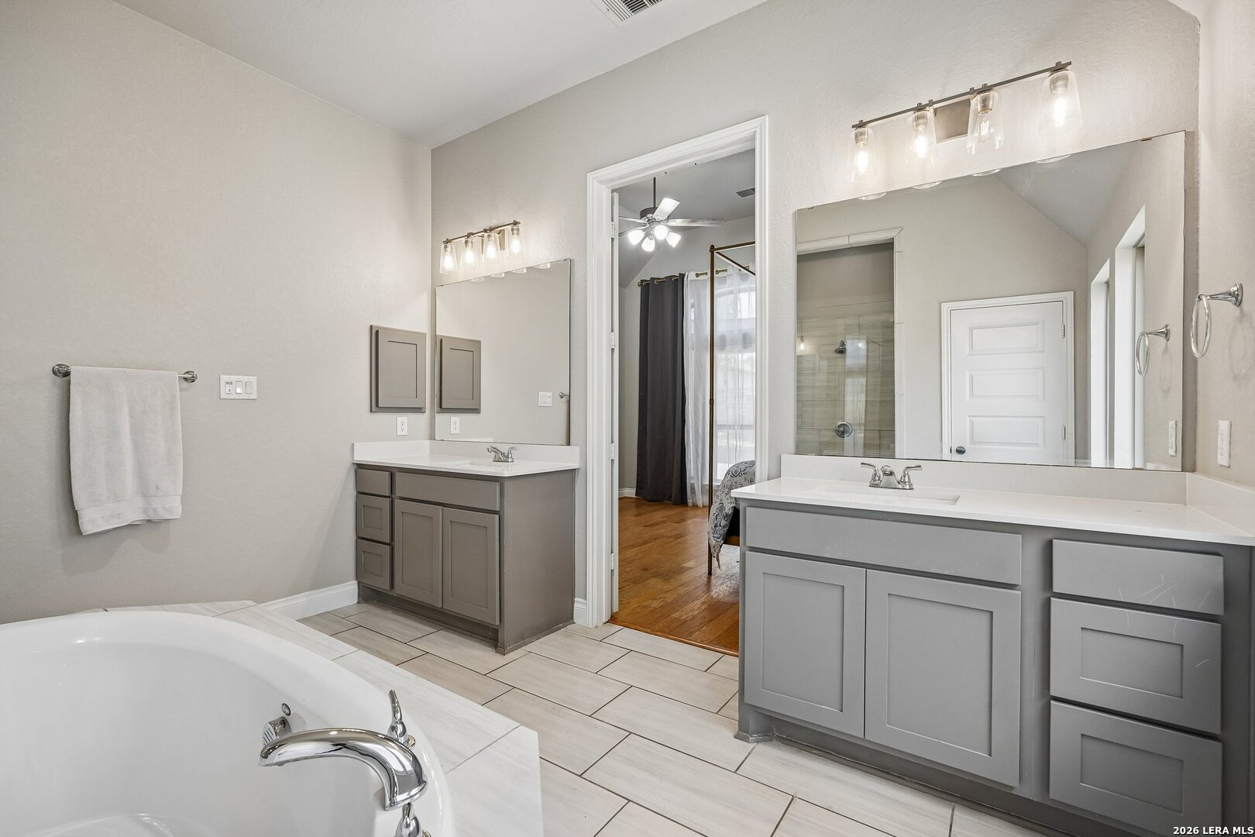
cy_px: 418
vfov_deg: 73.7
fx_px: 558
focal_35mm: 16
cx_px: 628
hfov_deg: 96.7
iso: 250
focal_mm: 16
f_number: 8
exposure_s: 1/30
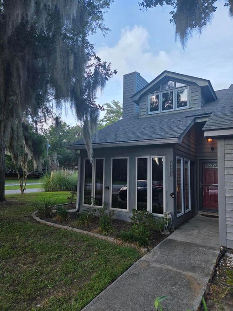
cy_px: 156
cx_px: 116
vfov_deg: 73.9
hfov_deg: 58.9
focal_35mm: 23
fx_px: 206
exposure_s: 1/180
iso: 64
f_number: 1.8
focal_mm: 5.4
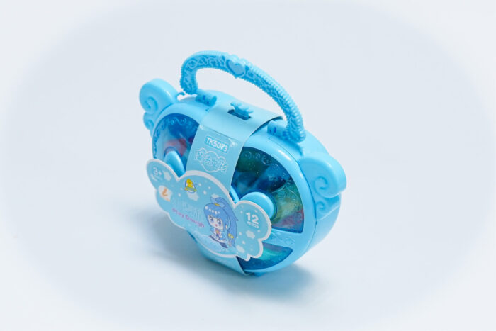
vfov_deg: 14.6
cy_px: 166
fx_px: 1295
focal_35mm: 94
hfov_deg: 21.7
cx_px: 248
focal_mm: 63
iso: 3200
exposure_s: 1/640
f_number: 5
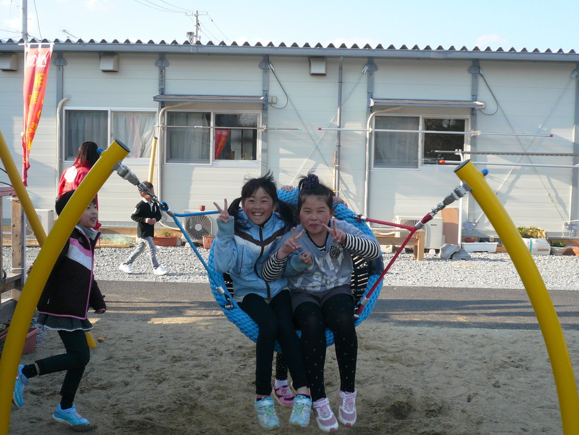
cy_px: 218
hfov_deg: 44.8
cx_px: 290
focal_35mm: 42
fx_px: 703
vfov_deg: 34.3
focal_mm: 6.9
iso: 100
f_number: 3.3
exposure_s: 1/400
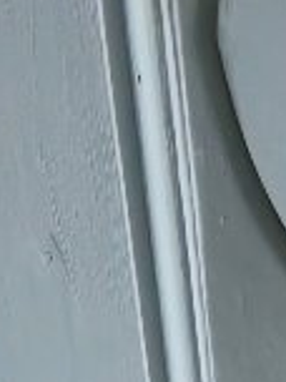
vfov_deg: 8.0
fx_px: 2005
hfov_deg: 7.8
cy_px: 1402
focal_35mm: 182
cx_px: 544
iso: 400
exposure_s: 1/50
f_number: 1.8
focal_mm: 5.4
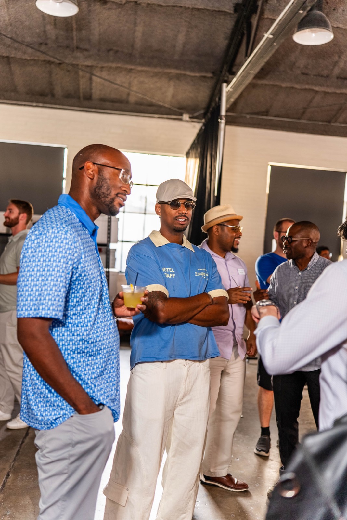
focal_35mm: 35
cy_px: 260
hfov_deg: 37.9
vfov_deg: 54.4
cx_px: 174
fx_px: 506
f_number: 2
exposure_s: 1/125
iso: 250
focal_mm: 35
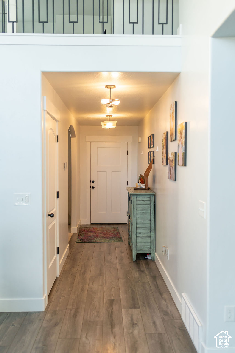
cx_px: 118
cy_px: 176
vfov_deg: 54.4
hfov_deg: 37.9
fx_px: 343
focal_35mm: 35
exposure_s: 1/250
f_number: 3.5
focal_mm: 35
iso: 320
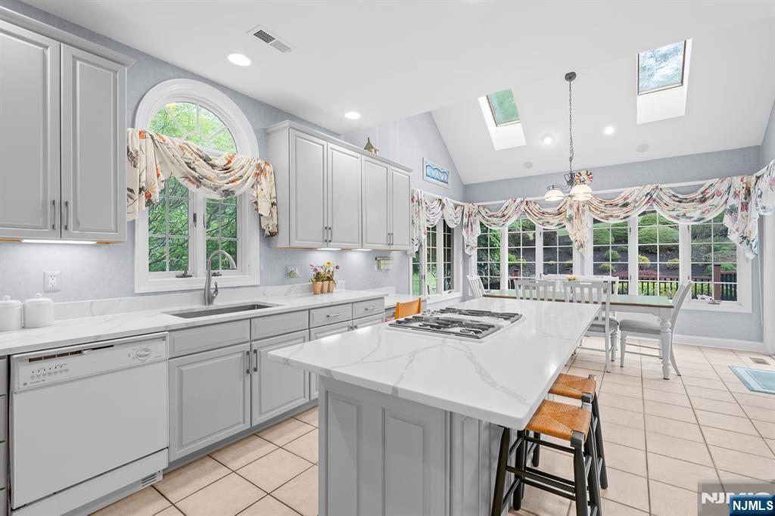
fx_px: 344
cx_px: 388
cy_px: 258
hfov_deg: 96.8
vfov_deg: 73.7
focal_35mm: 16
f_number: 8
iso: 100
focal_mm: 16
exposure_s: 1/2
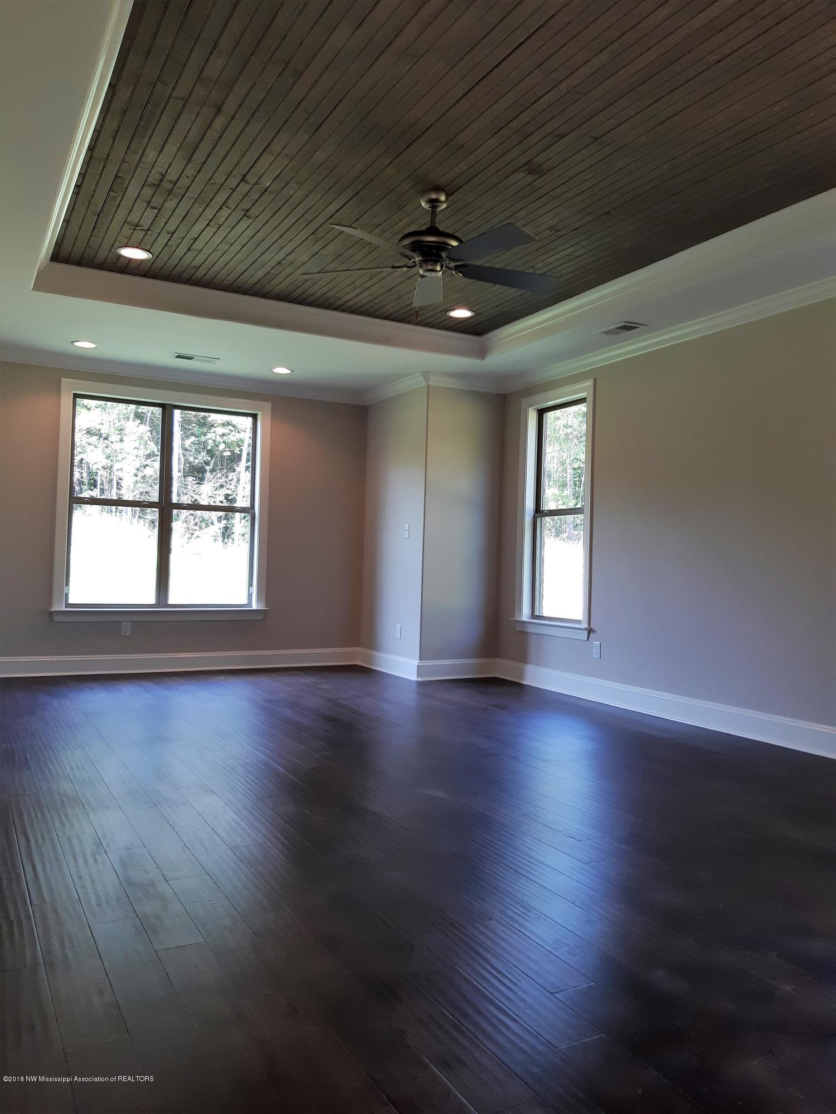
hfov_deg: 53.1
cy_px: 557
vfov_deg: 67.3
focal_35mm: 26
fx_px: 837
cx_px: 418
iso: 64
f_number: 1.7
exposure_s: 1/100
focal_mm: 3.93
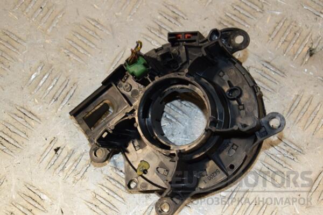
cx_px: 162
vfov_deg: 17.5
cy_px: 108
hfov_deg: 26.0
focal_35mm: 78
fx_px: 700
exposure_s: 1/200
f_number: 7.1
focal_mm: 52
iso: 800
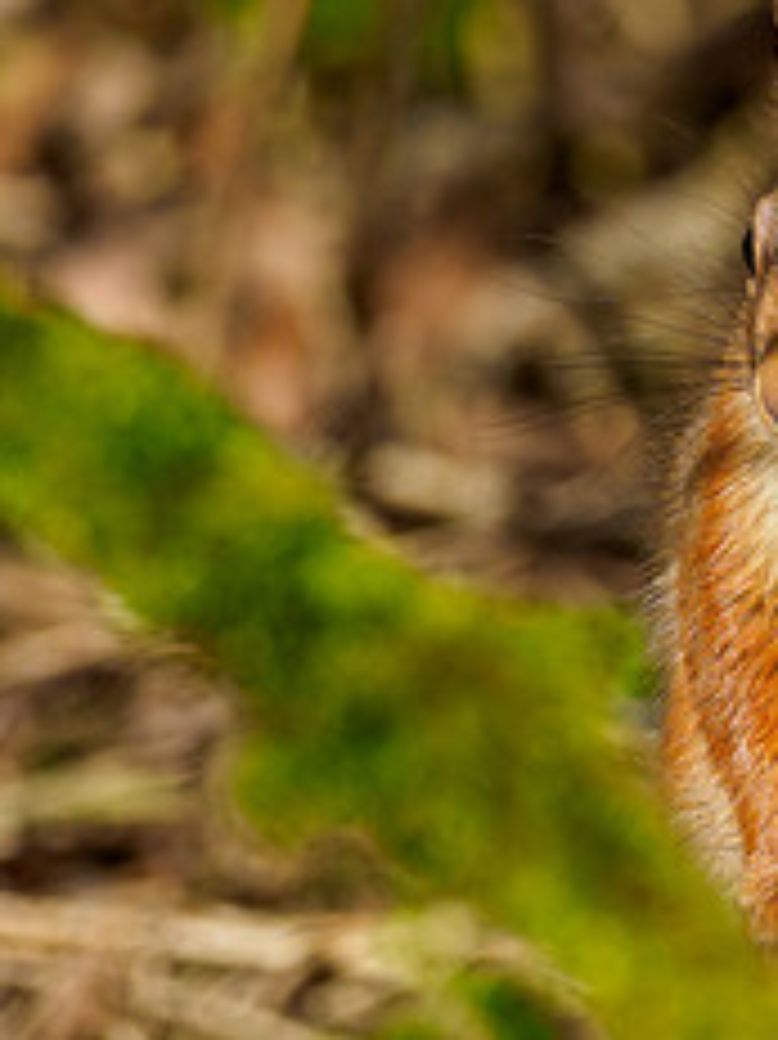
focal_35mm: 2052
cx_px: 886
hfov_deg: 0.7
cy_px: 318
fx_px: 61549
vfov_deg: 1.0
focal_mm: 300
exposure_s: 1/640
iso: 200
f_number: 5.6
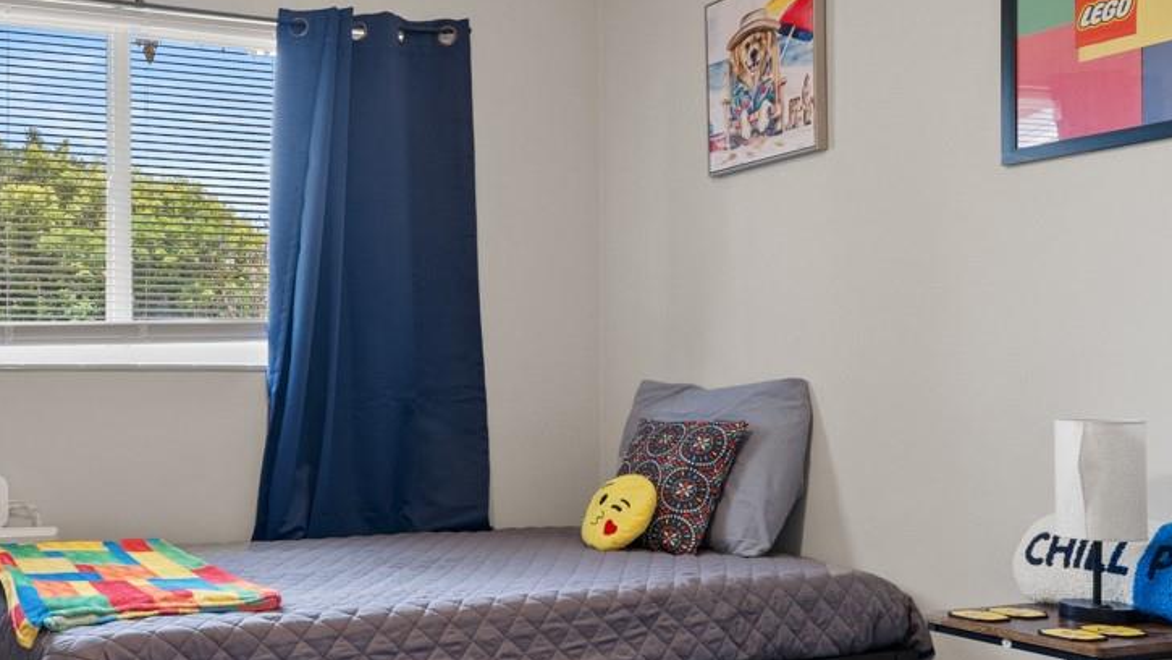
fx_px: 1150
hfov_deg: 50.4
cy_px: 392
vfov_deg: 31.9
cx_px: 218
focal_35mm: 37
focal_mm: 16
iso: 800
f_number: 9
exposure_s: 1/8
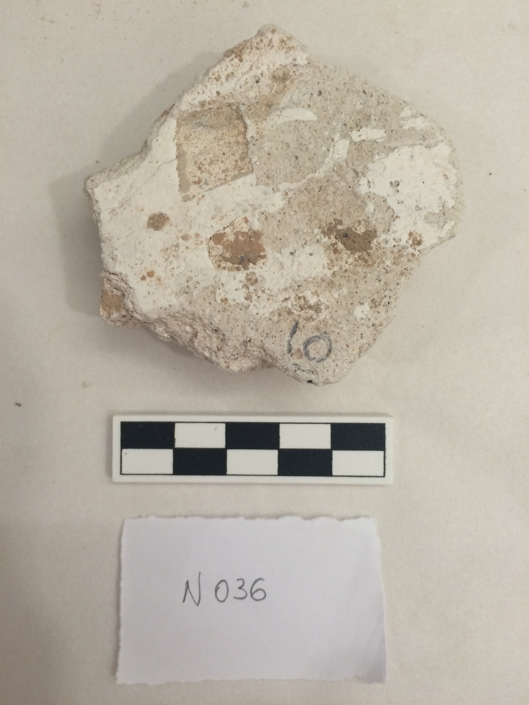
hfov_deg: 48.2
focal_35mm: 29
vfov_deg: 61.7
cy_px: 352
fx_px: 591
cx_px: 264
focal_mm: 4.15
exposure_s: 1/30
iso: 64
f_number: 2.2
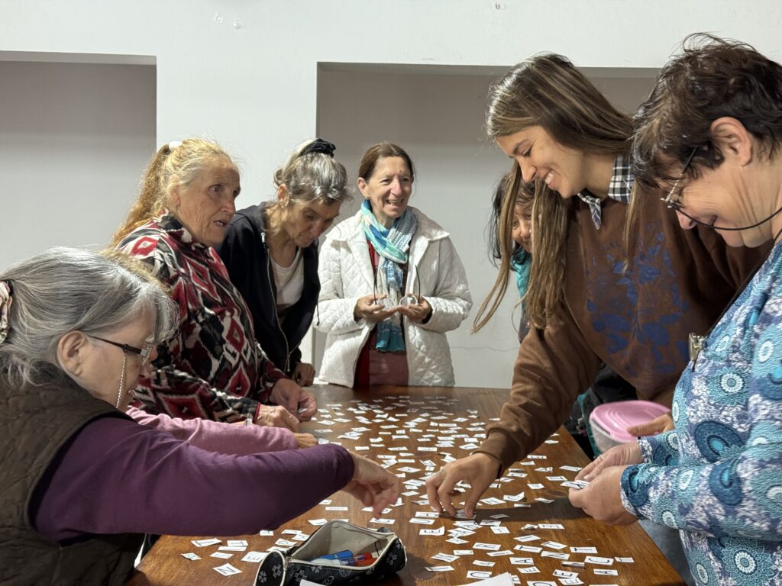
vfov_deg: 30.3
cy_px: 293
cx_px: 391
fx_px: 1084
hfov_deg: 39.7
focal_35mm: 48
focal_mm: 6.76
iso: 200
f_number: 1.78
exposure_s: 1/50
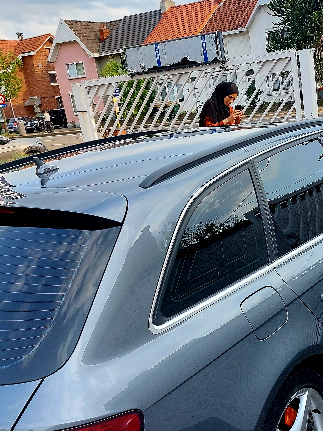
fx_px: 547
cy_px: 260
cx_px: 273
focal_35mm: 44
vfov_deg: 42.7
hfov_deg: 31.7
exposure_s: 1/323
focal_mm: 5.23
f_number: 1.8
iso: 25
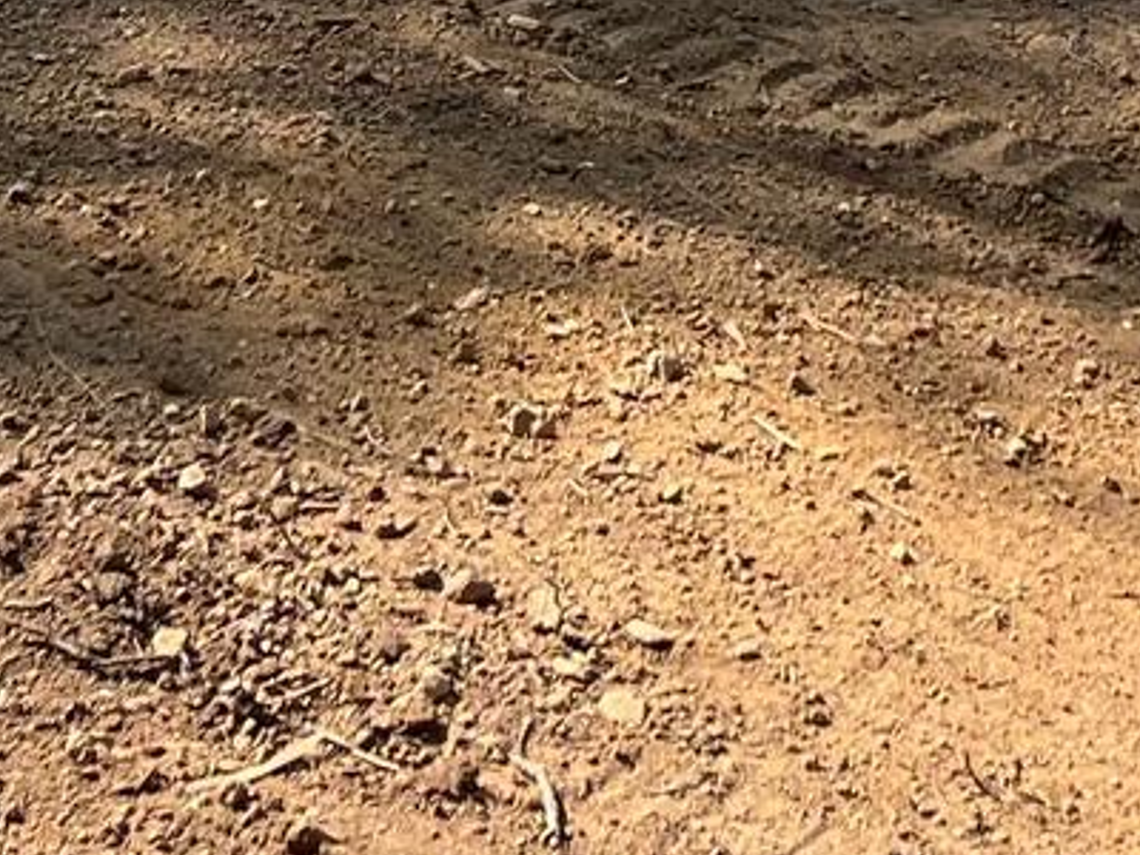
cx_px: 436
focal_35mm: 133
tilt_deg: +1.0
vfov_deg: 9.9
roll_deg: -0.1
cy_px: -1106
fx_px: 4380
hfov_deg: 14.8
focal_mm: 5.1
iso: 50
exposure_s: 1/2222
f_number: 1.6
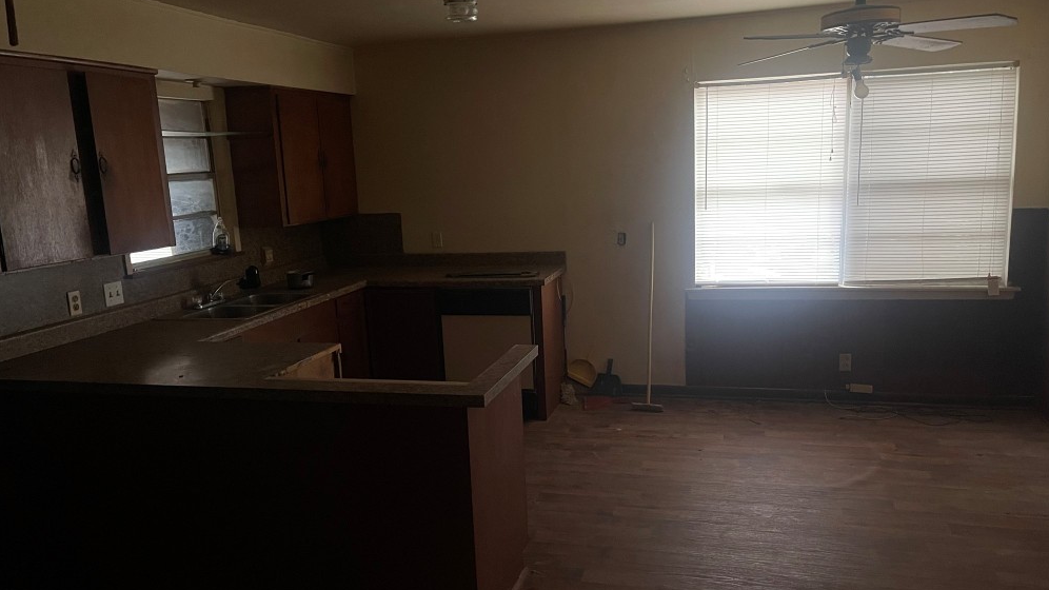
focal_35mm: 28
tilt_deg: -11.5
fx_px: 779
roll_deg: +2.0
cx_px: 520
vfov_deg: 41.5
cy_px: 309
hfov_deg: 67.9
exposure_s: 1/30
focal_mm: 5.1
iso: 640
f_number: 1.6
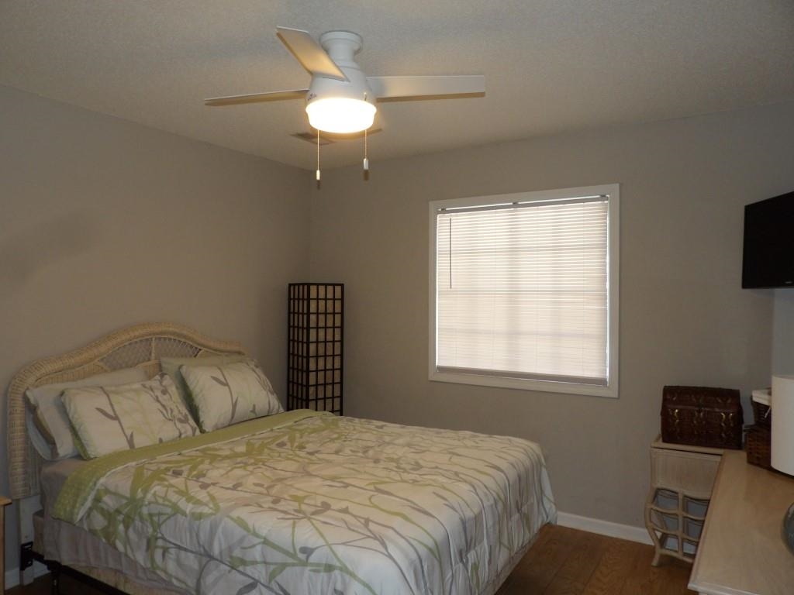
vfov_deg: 56.8
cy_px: 298
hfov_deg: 71.6
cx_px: 397
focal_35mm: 24
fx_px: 550
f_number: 3.2
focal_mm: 4.3
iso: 200
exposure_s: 1/33
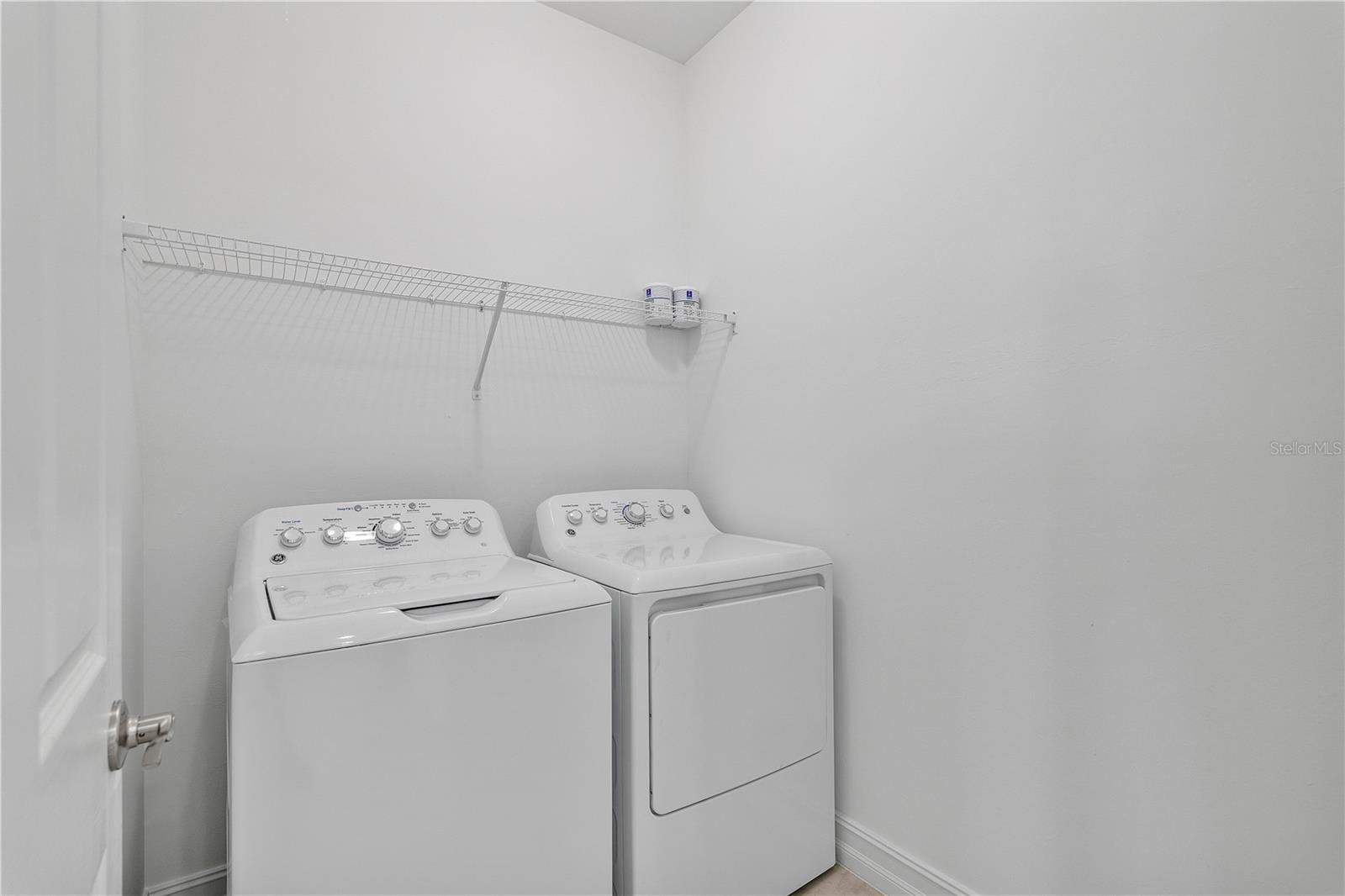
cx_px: 672
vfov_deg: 73.7
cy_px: 448
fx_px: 598
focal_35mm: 16
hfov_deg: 96.7
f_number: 8
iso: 500
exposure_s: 1/20
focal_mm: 16
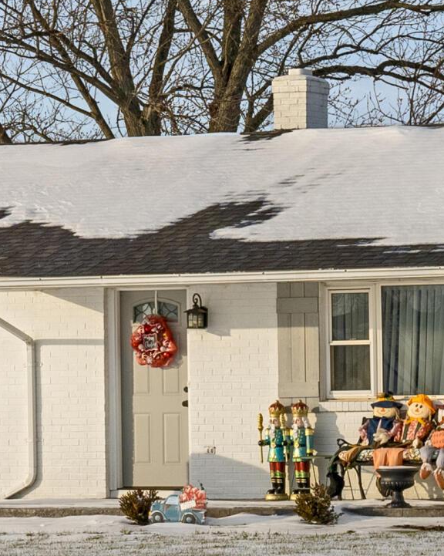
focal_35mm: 215
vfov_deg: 9.0
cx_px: 524
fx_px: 3535
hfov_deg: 7.1
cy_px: 267
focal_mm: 55
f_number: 10
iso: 640
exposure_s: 1/1000
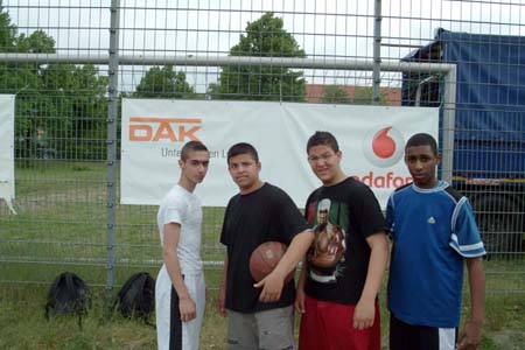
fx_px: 416
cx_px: 262
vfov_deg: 45.7
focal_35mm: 28
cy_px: 175
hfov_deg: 64.6
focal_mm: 19
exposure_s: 1/500
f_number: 11
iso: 400
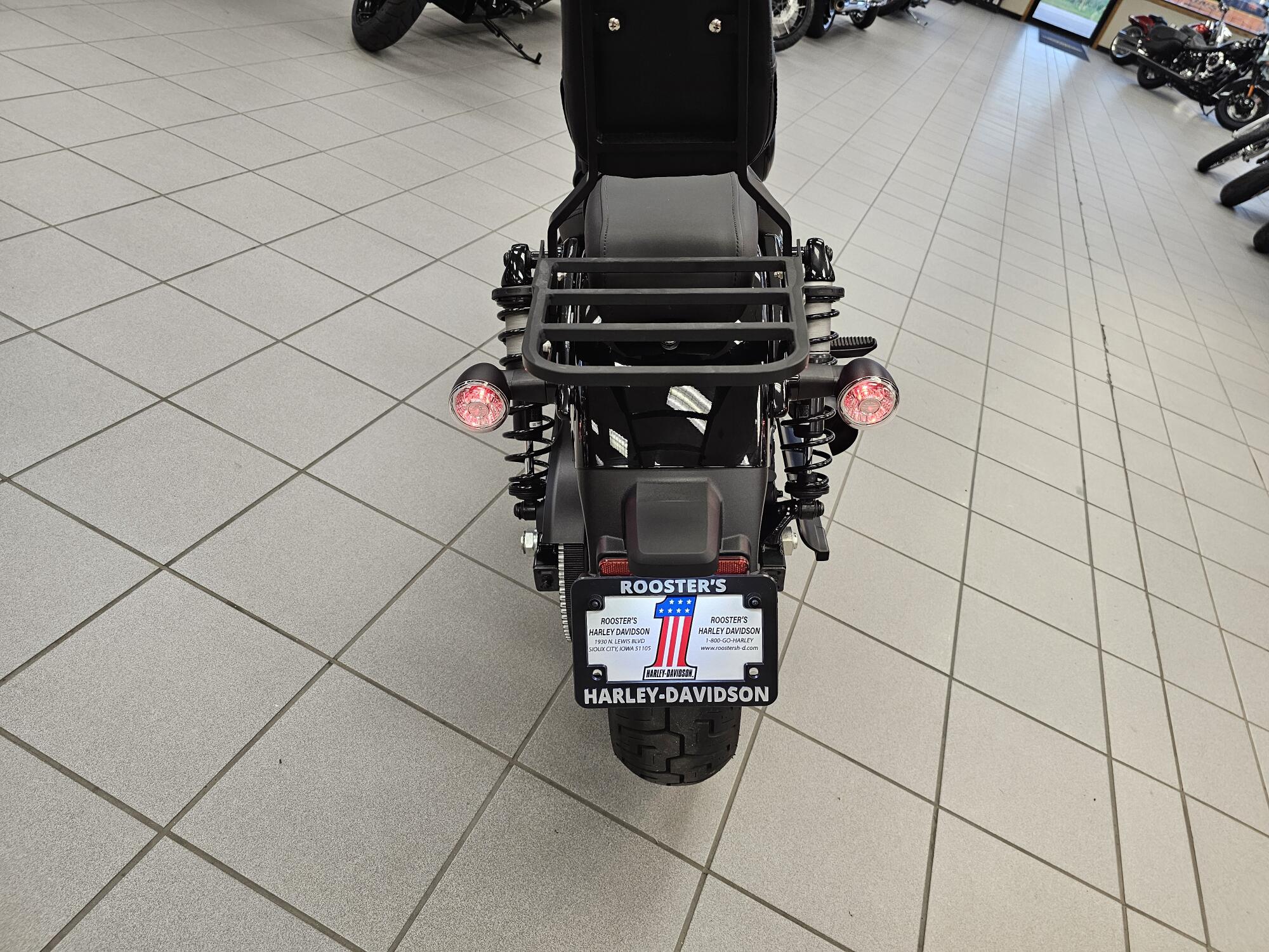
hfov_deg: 73.9
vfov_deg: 58.9
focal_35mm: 23
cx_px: 634
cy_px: 476
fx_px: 843
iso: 200
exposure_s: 1/120
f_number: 1.7
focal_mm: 6.3
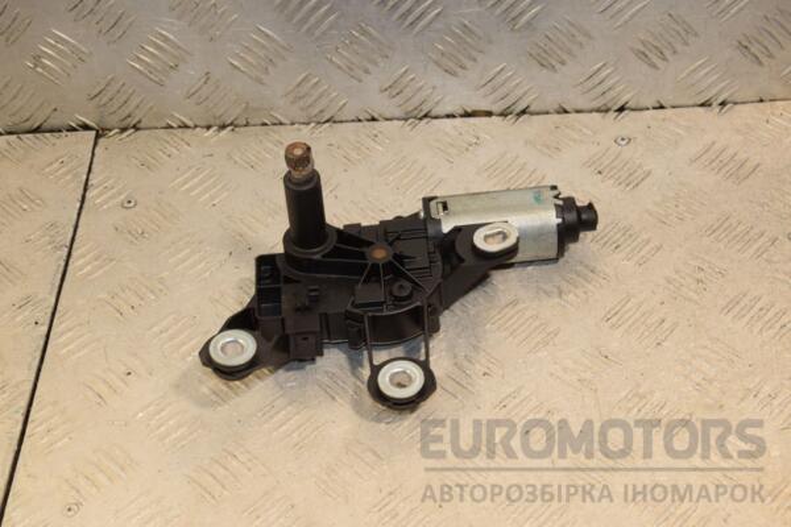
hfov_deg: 31.9
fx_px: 1384
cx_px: 396
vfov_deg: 21.6
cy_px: 264
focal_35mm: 63
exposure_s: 1/200
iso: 800
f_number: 8
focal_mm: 42
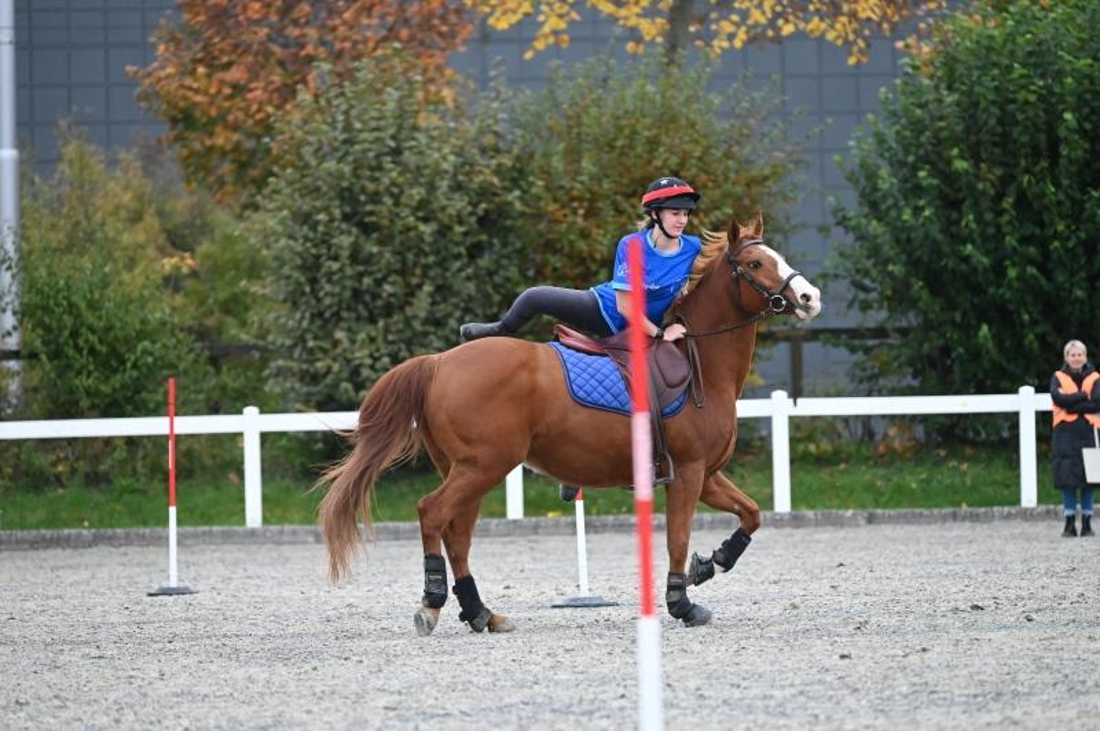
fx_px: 7327
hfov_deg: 8.6
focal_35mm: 240
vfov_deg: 5.7
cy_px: 366
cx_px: 550
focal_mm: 240
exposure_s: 1/1250
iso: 8000
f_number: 5.6
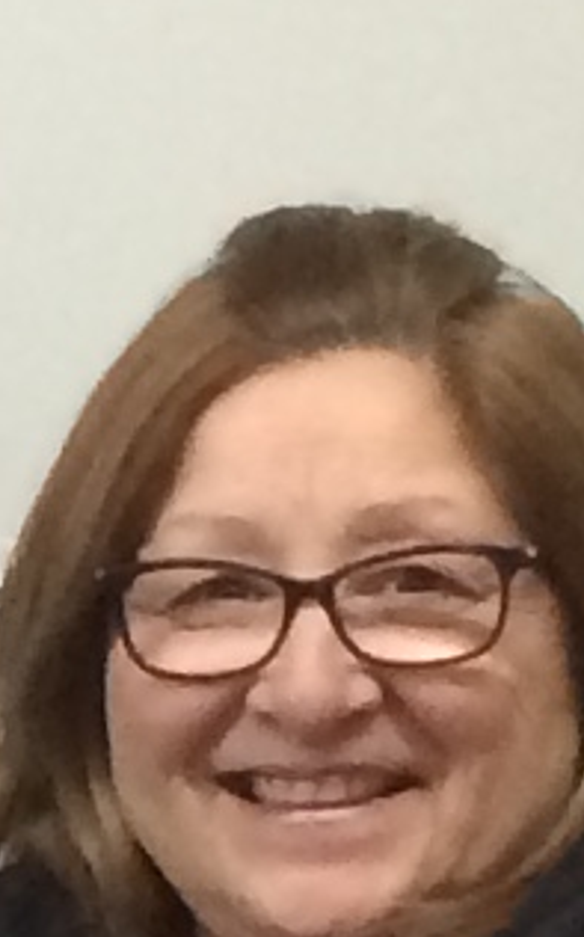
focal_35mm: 318
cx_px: -789
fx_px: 8113
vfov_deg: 6.5
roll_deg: +1.7
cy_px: 1548
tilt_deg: -9.7
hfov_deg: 4.1
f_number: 2.2
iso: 160
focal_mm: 4.15
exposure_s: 1/30
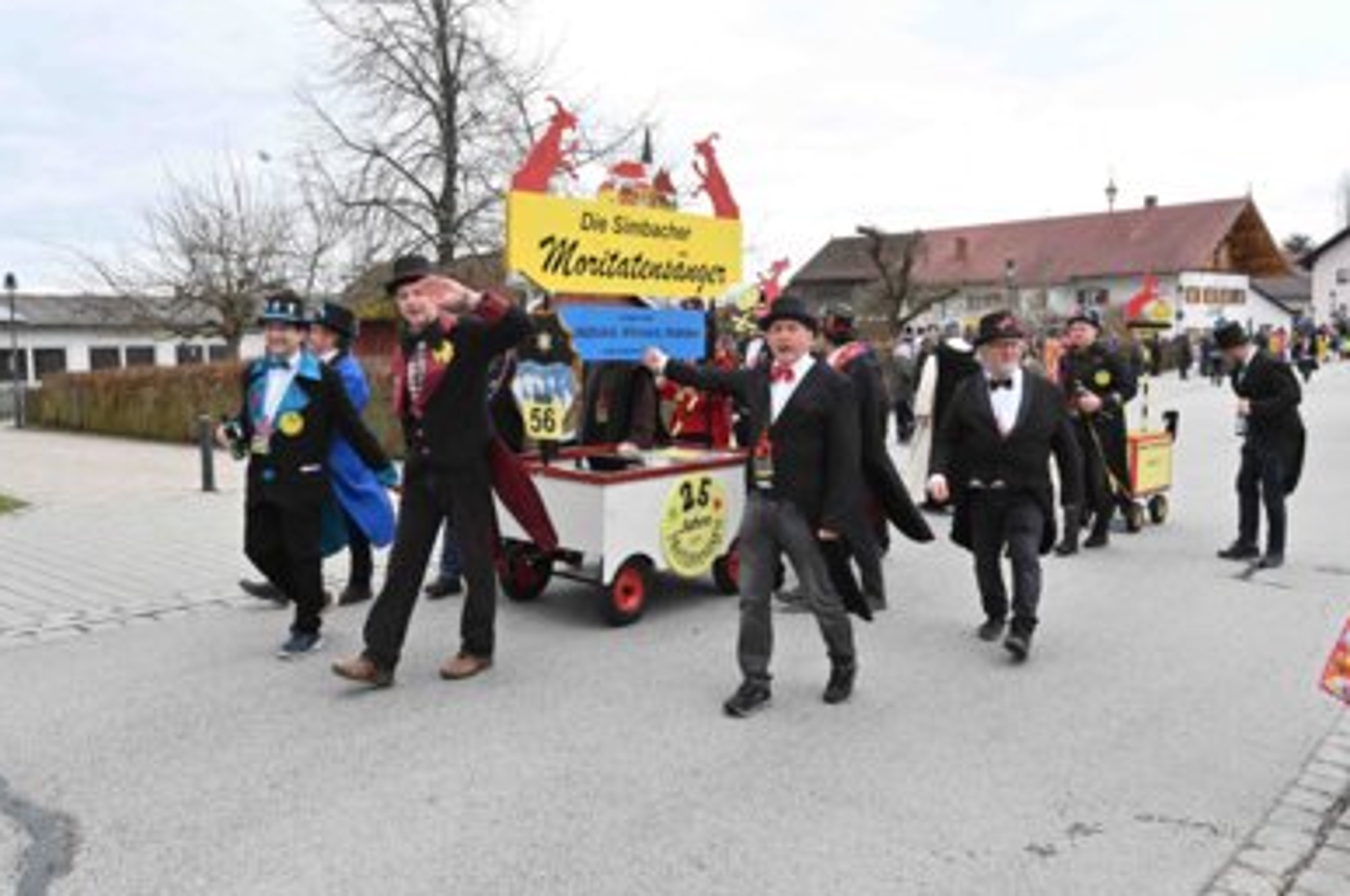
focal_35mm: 31
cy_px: 446
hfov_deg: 60.3
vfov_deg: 42.2
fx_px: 1161
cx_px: 684
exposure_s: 1/500
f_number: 11
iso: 2500
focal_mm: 30
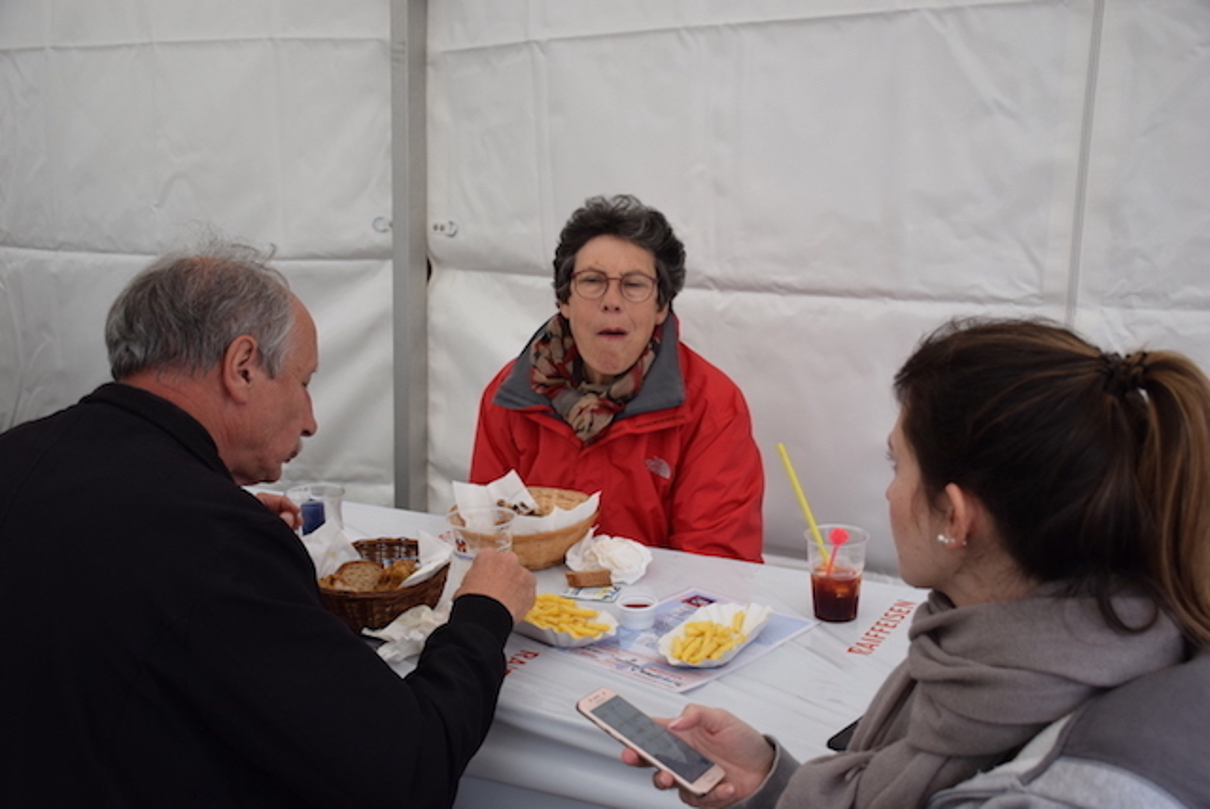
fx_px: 1312
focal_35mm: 39
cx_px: 605
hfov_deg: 49.5
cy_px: 404
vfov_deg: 34.3
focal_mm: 26
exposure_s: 1/80
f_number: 4.5
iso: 400
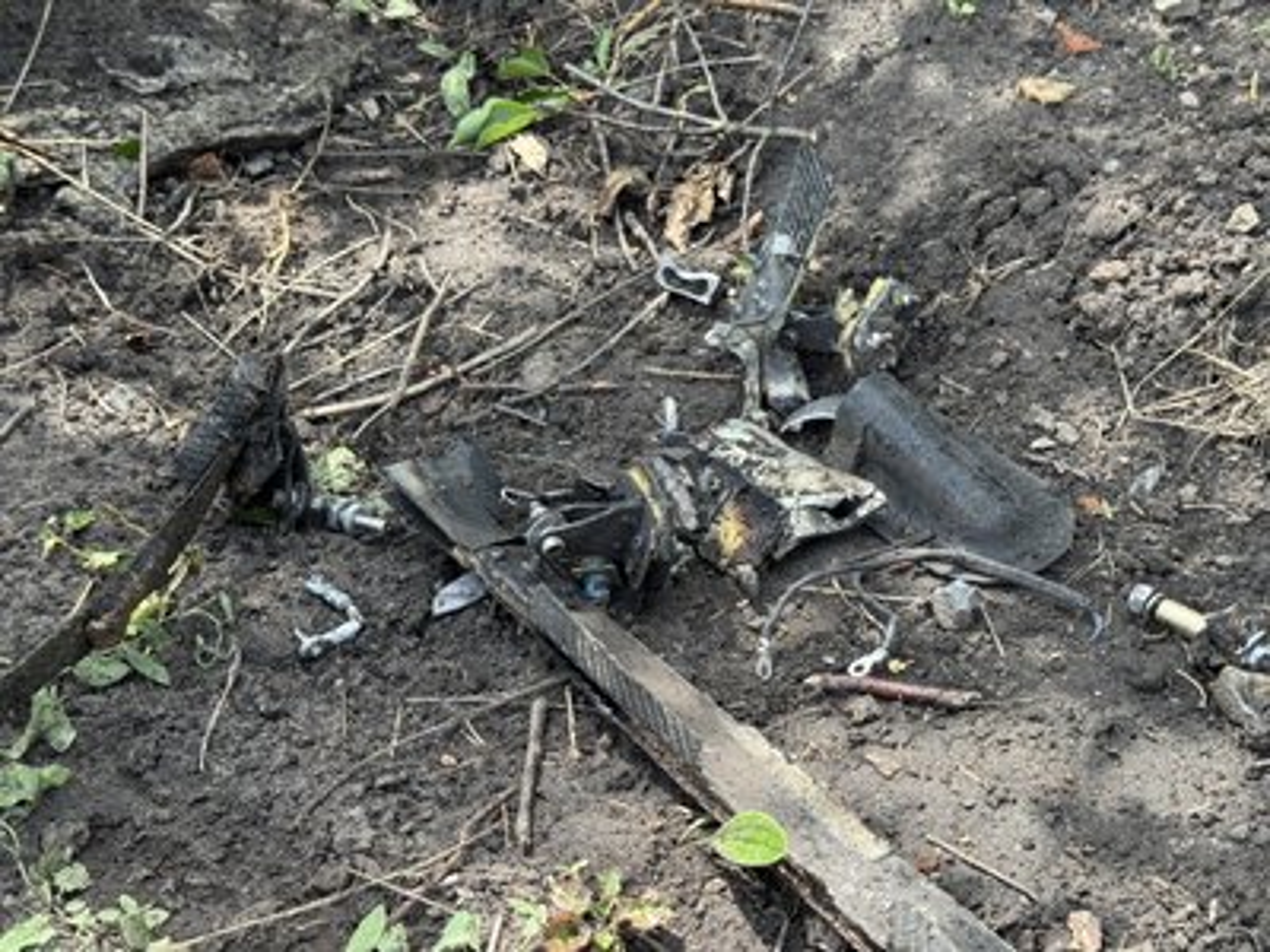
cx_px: 635
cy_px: 476
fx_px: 1761
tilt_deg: -37.6
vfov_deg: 30.3
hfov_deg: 39.7
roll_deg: -0.9
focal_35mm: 48
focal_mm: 6.76
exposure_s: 1/433
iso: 64
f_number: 1.78
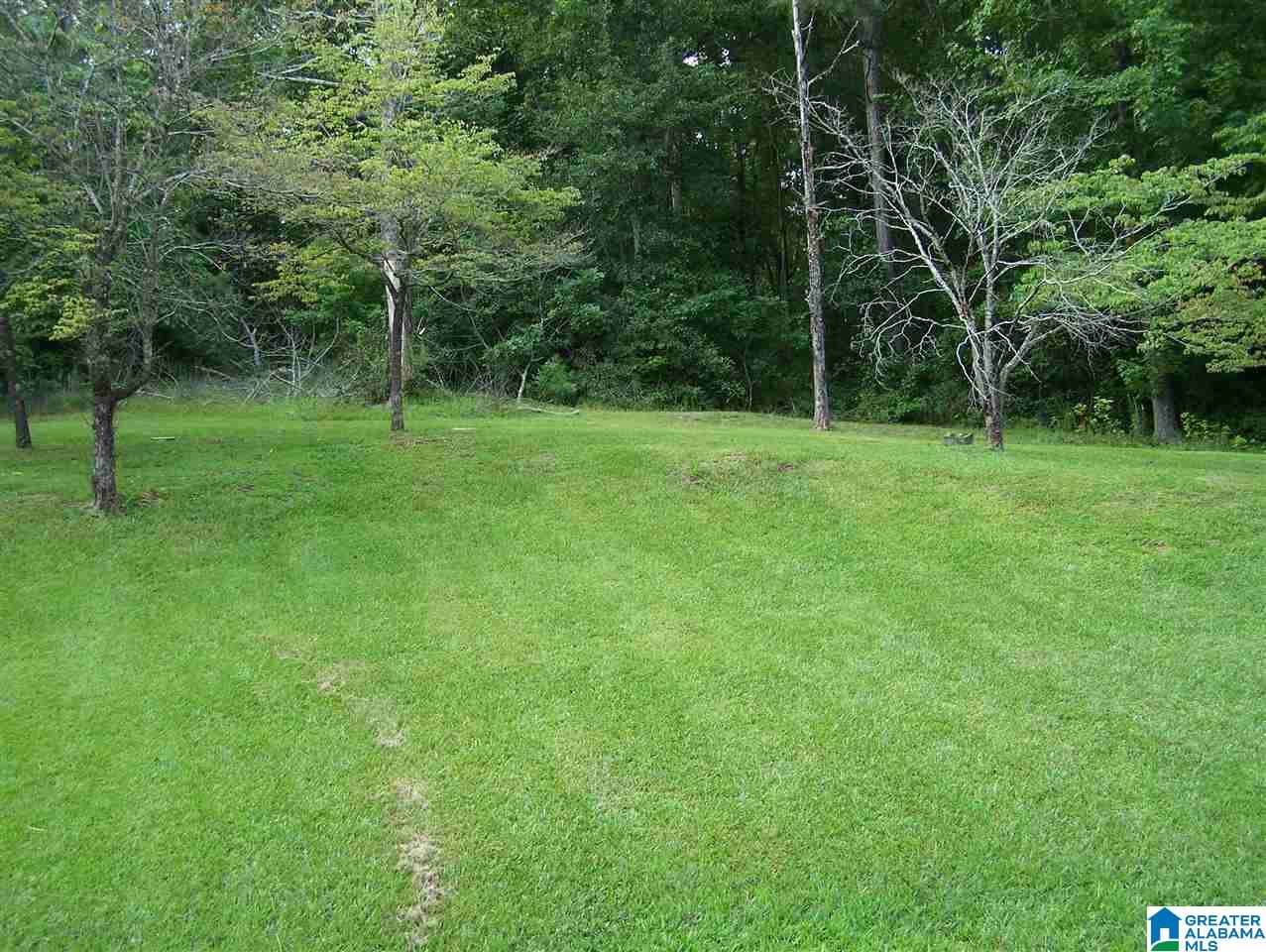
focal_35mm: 38
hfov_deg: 48.9
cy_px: 476
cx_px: 633
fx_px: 1391
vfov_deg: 37.8
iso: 80
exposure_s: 1/100
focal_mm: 6.3
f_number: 2.8
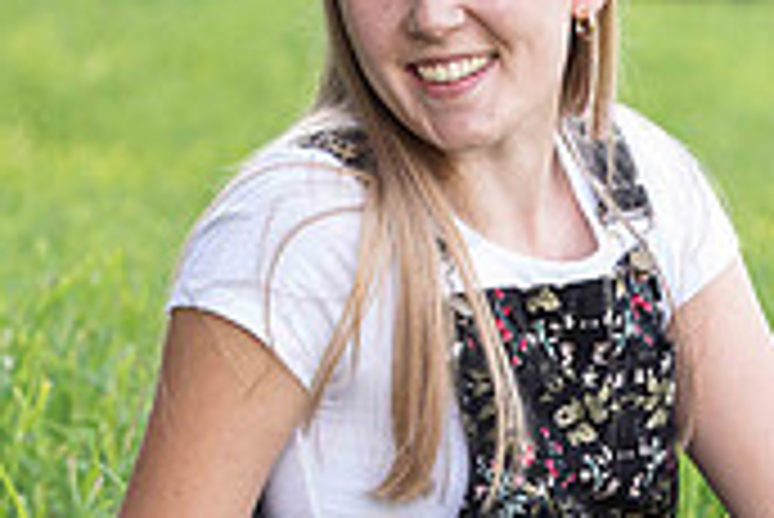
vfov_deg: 4.4
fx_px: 6757
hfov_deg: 6.5
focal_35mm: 314
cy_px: 218
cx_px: 675
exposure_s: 1/200
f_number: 4.5
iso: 400
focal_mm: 92
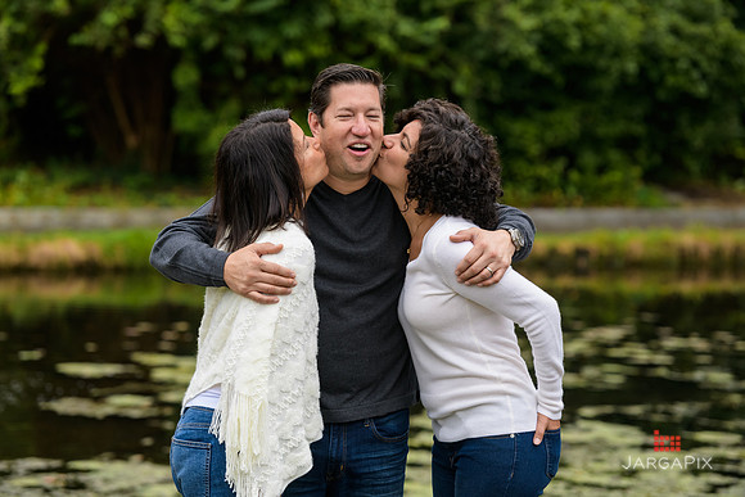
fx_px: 2691
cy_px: 248
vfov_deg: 10.6
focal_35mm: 130
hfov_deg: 15.8
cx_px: 372
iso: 400
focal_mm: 130
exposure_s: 1/400
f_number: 4
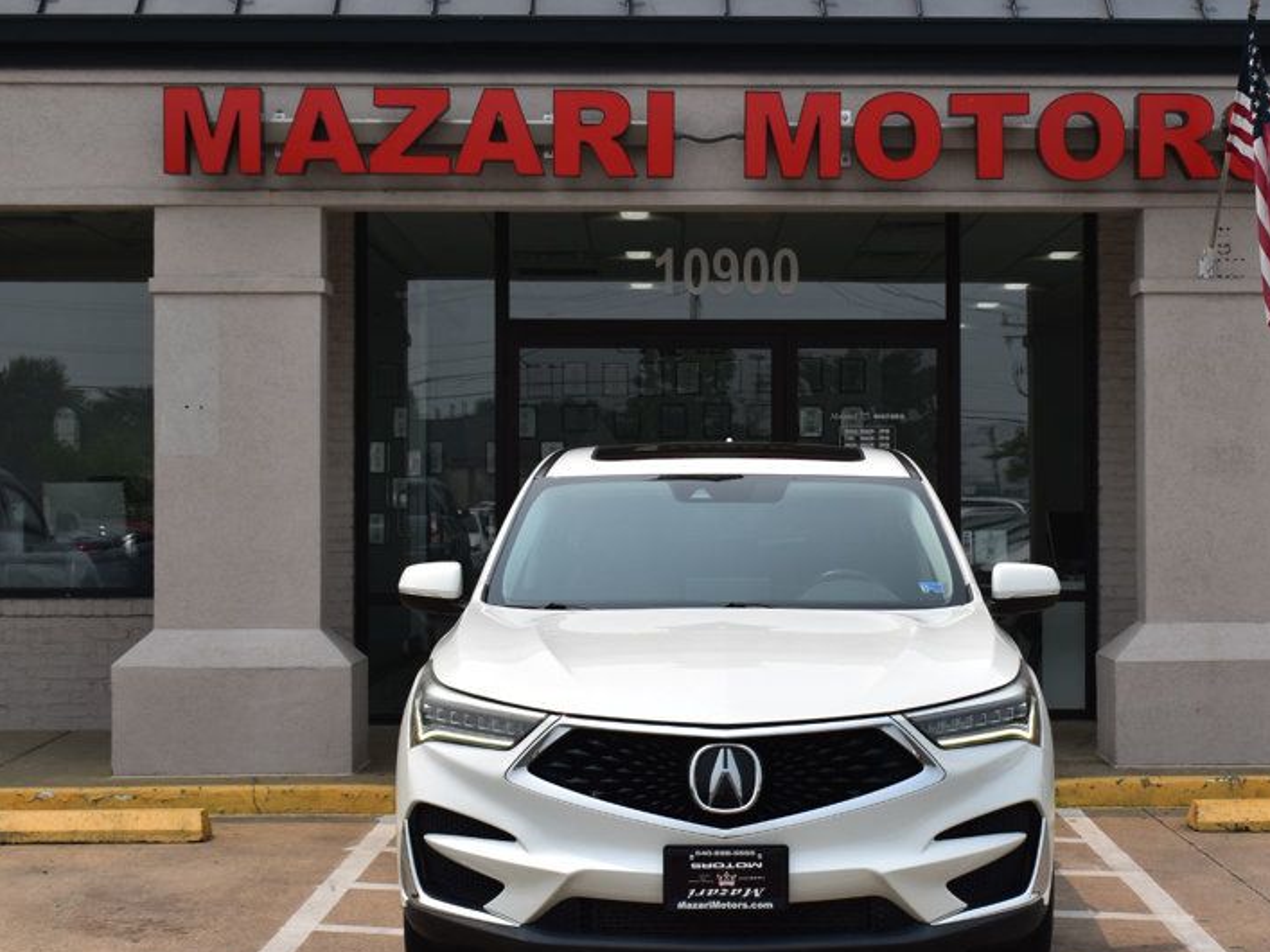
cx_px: 801
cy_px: 494
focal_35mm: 71
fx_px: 2604
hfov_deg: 27.3
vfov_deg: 20.7
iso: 220
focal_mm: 34
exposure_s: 1/500
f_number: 11
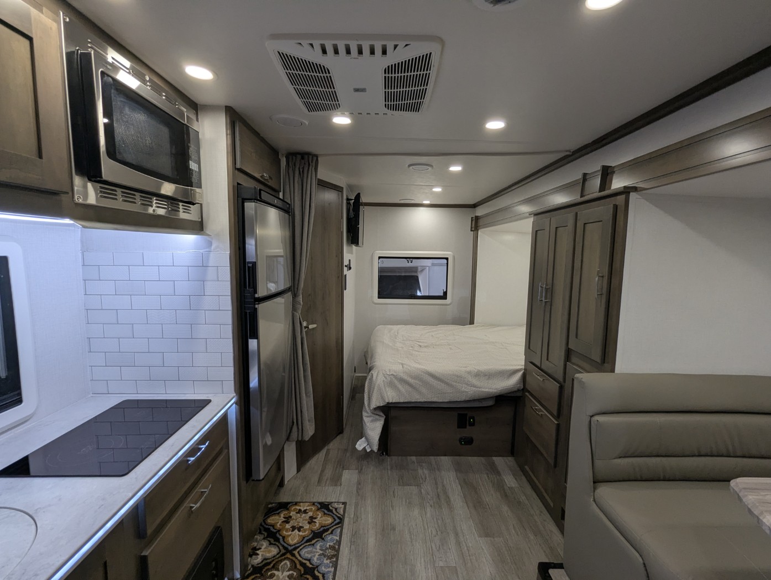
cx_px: 386
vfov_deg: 78.2
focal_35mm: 16
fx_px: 357
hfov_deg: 94.4
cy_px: 290
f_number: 2.2
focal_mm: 2.35
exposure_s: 1/77.8
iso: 93
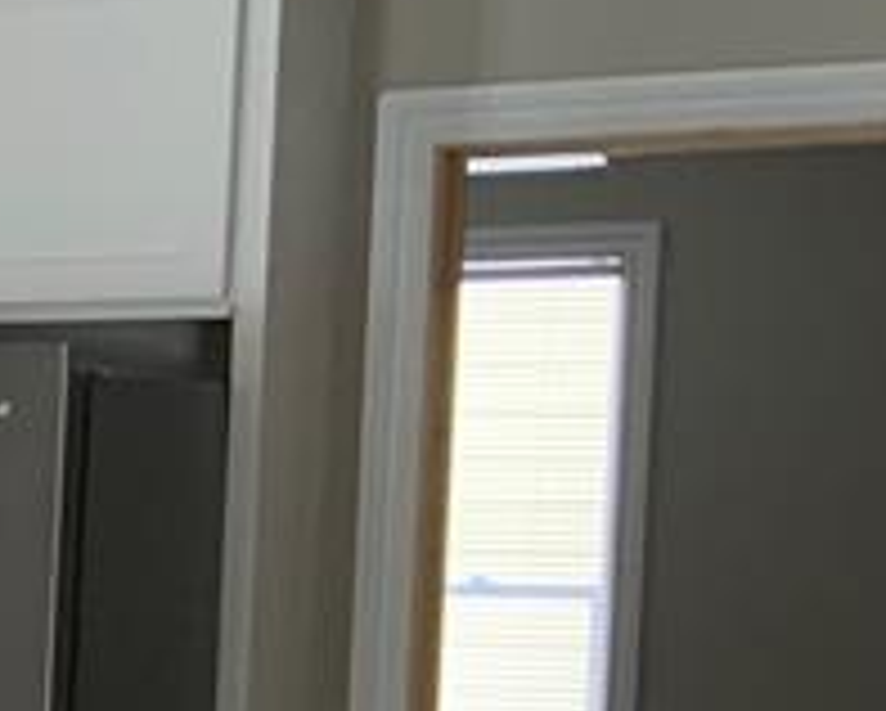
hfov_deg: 10.8
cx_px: -1372
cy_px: 936
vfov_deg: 10.3
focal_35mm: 147
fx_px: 3858
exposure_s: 1/120
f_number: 1.8
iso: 64
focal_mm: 3
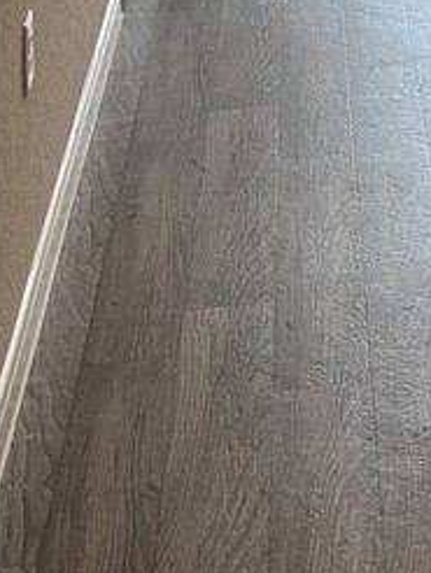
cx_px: 729
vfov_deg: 14.5
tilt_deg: -3.0
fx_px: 1889
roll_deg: +0.6
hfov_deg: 12.1
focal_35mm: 114
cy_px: -543
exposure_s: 1/60
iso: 125
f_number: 1.6
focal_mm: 5.1
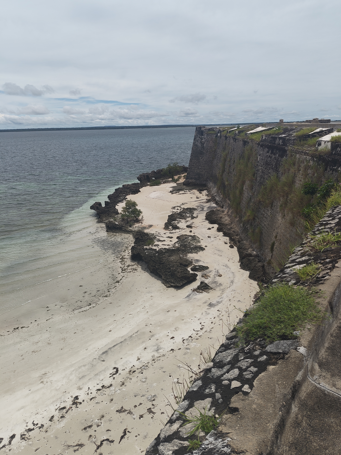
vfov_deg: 71.6
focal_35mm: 24
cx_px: 170
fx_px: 315
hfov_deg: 56.8
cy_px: 228
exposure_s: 1/1442
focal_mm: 5.56
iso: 50
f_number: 1.88
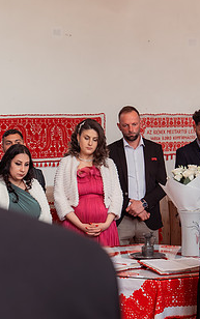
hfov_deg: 16.8
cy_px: 184
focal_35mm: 78
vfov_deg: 26.4
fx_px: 679
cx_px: 109
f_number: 3.5
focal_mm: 30
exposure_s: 1/200
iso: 1600
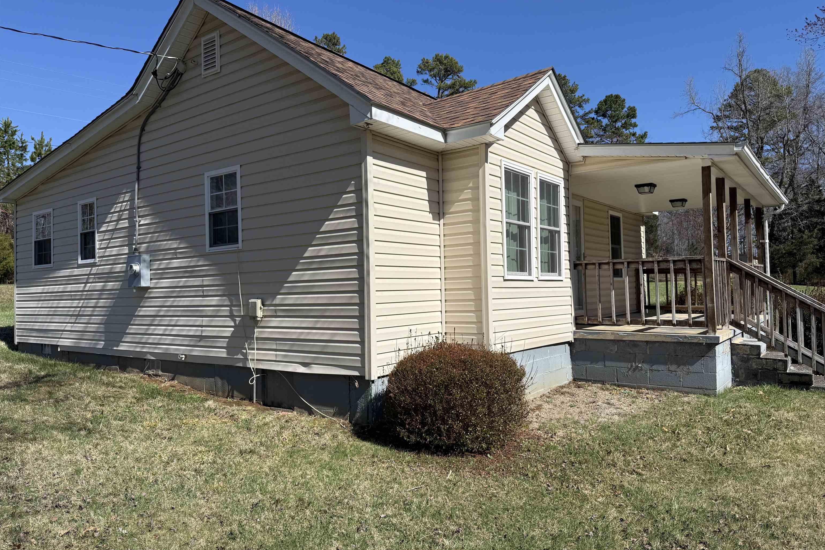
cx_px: 412
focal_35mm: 25
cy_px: 278
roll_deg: +1.5
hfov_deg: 71.5
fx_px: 573
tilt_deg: +2.0
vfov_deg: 51.3
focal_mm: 6.76
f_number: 1.78
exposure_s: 1/5714
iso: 80
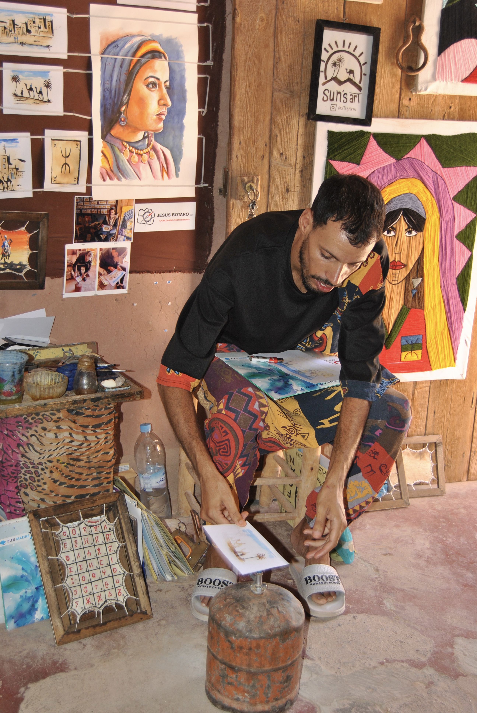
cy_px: 356
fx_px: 833
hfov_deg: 32.0
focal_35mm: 42
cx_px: 238
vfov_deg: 46.4
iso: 200
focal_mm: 28
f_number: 4
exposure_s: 1/60
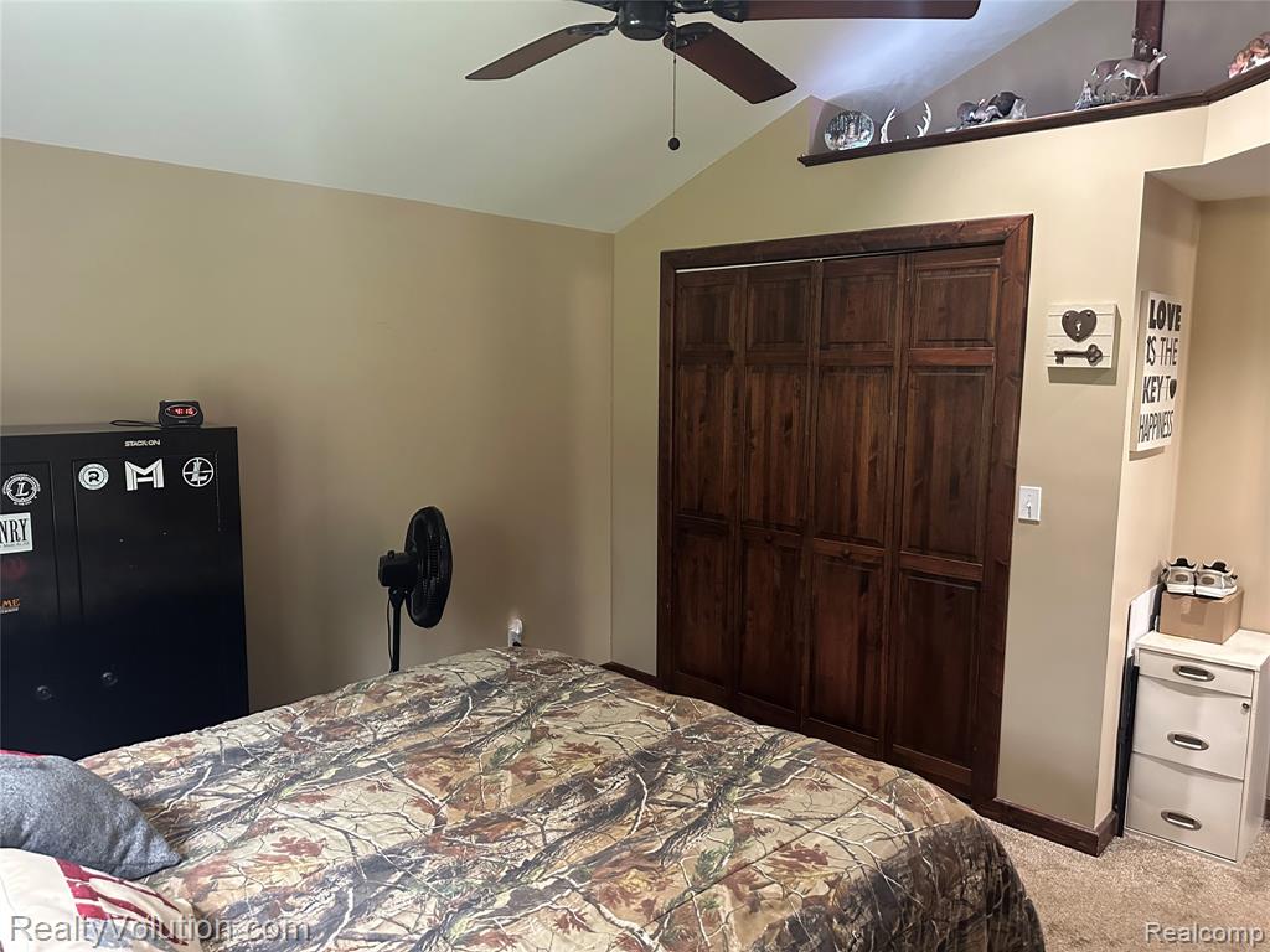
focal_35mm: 24
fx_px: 881
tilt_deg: -6.6
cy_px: 476
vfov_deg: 56.8
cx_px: 635
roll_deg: -0.1
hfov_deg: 71.6
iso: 800
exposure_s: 1/60
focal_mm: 6.86
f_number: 1.78
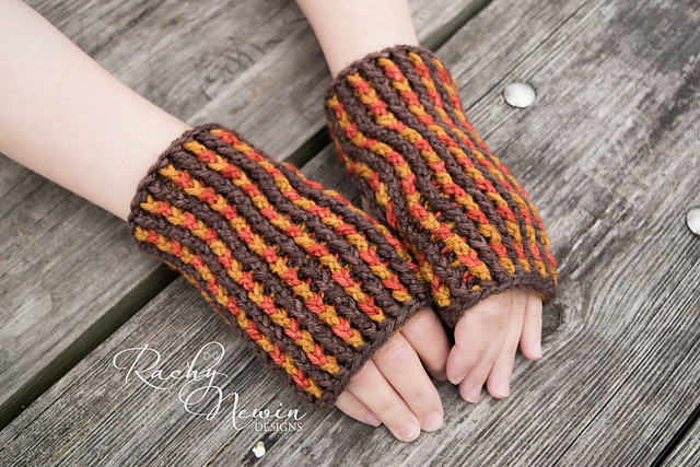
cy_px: 234
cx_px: 350
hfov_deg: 38.9
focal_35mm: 51
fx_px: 992
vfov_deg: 26.5
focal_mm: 34
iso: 400
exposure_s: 1/125
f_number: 5.6
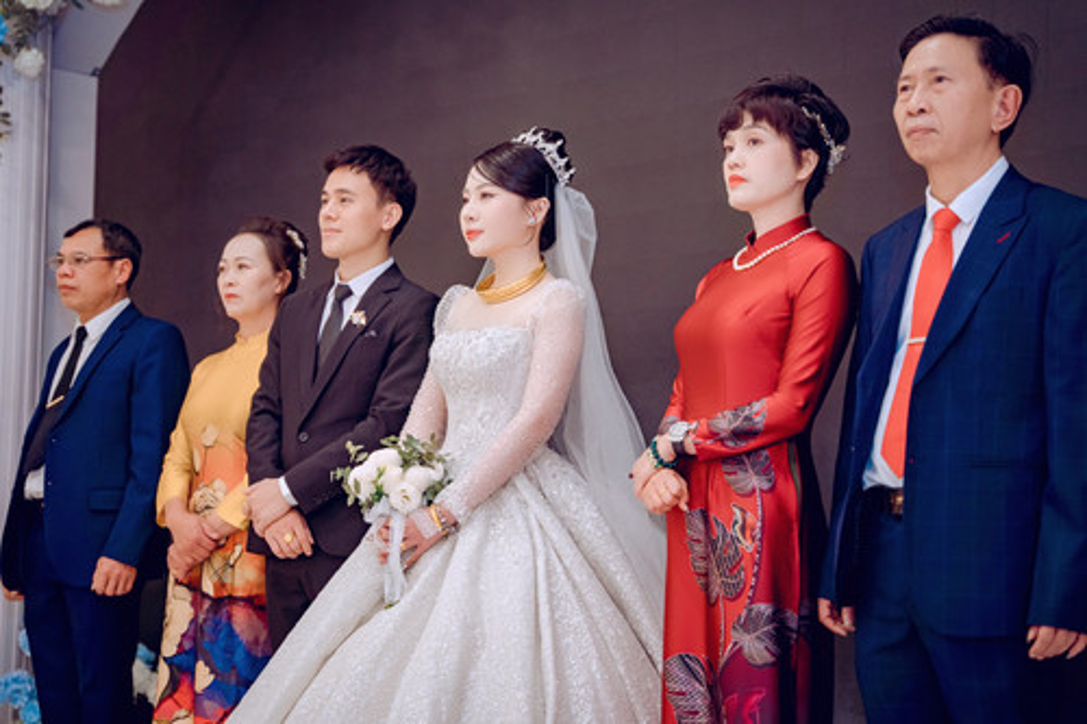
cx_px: 544
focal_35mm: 62
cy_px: 362
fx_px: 1871
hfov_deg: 32.4
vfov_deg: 21.9
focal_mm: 62
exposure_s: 1/160
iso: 640
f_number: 3.2
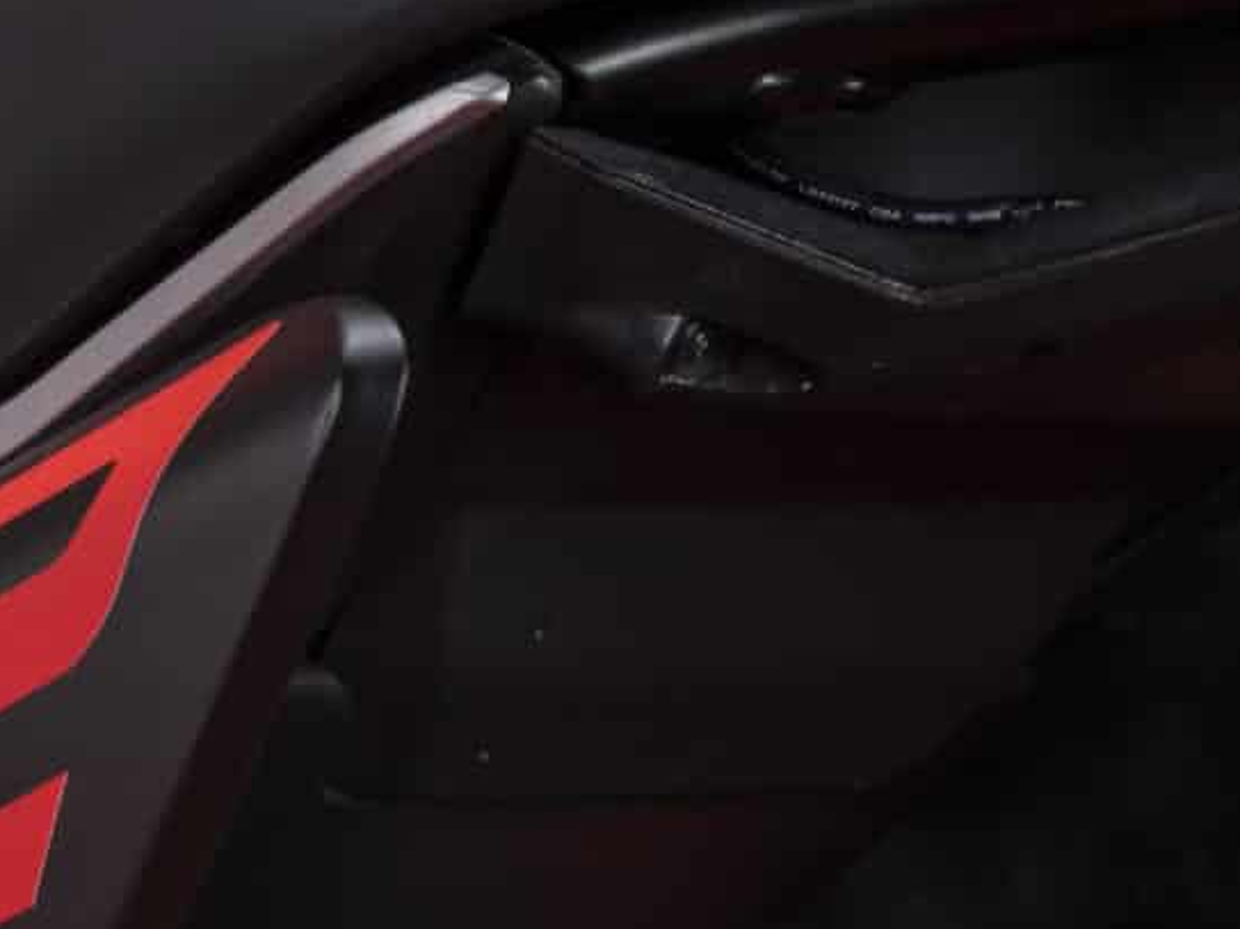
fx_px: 9097
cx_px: -516
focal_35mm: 254
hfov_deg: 7.7
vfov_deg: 5.8
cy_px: 599
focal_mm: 70
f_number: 11
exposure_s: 1/100
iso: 100
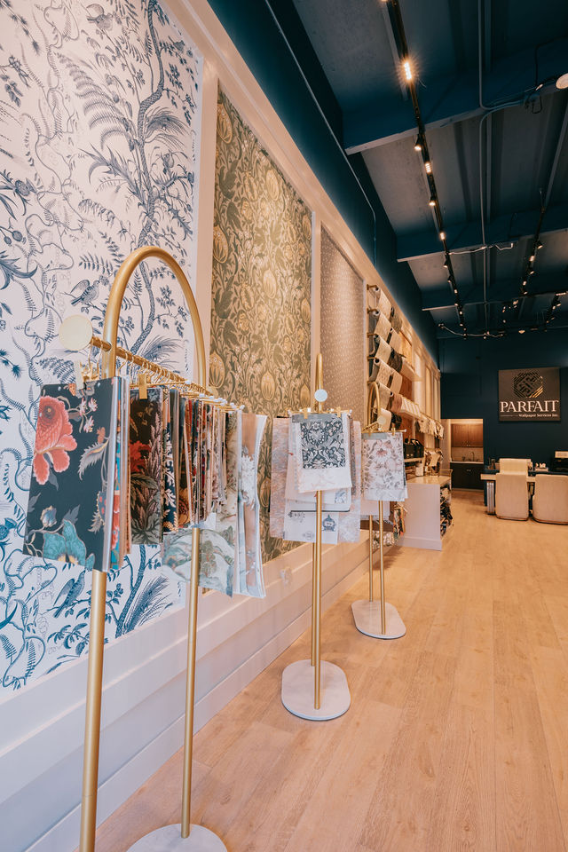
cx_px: 284
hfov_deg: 70.4
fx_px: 402
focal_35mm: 17
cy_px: 426
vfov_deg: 93.3
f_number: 10
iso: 100
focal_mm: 17
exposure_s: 1/15
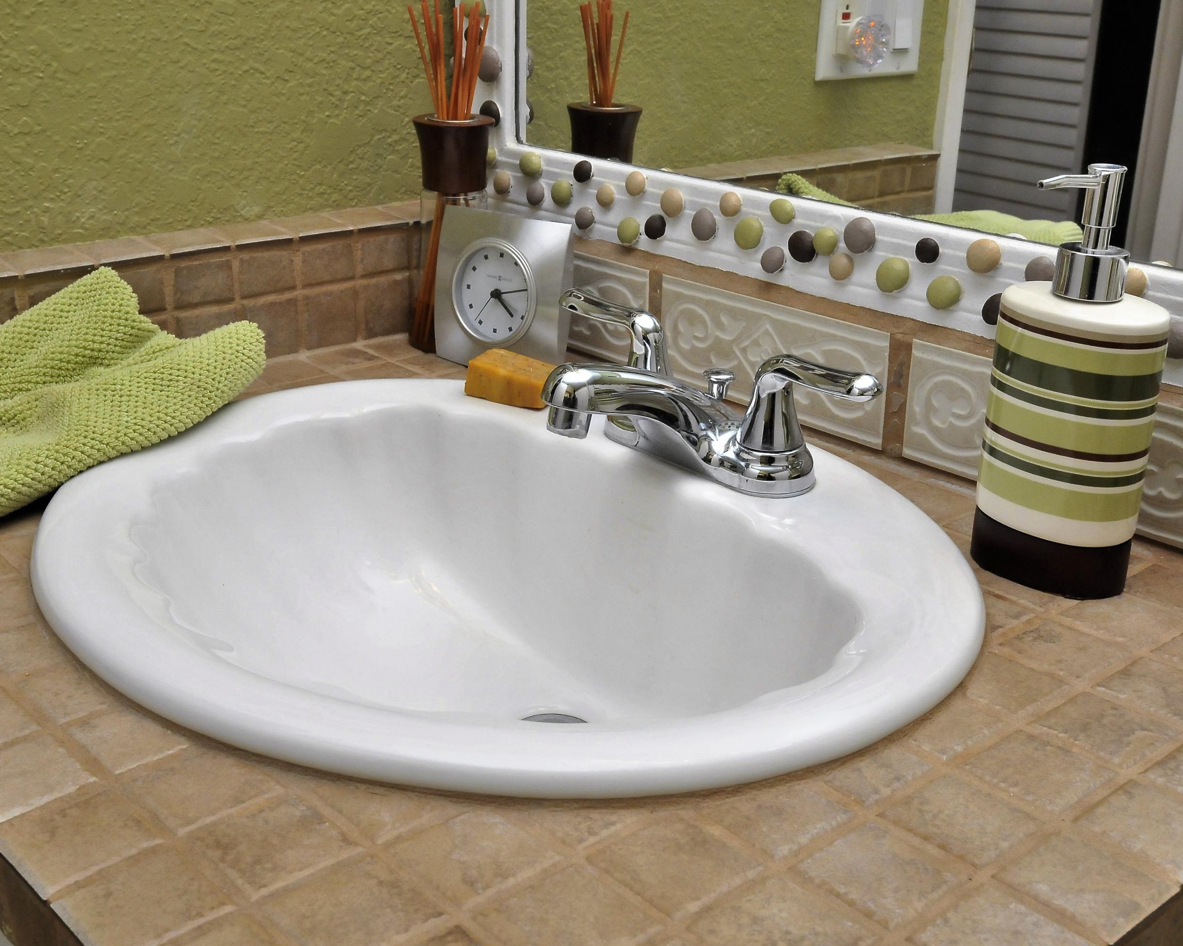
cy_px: 474
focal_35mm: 41
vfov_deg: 36.5
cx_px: 591
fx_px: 1435
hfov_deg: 44.8
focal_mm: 24
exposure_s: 1/60
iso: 1250
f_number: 13
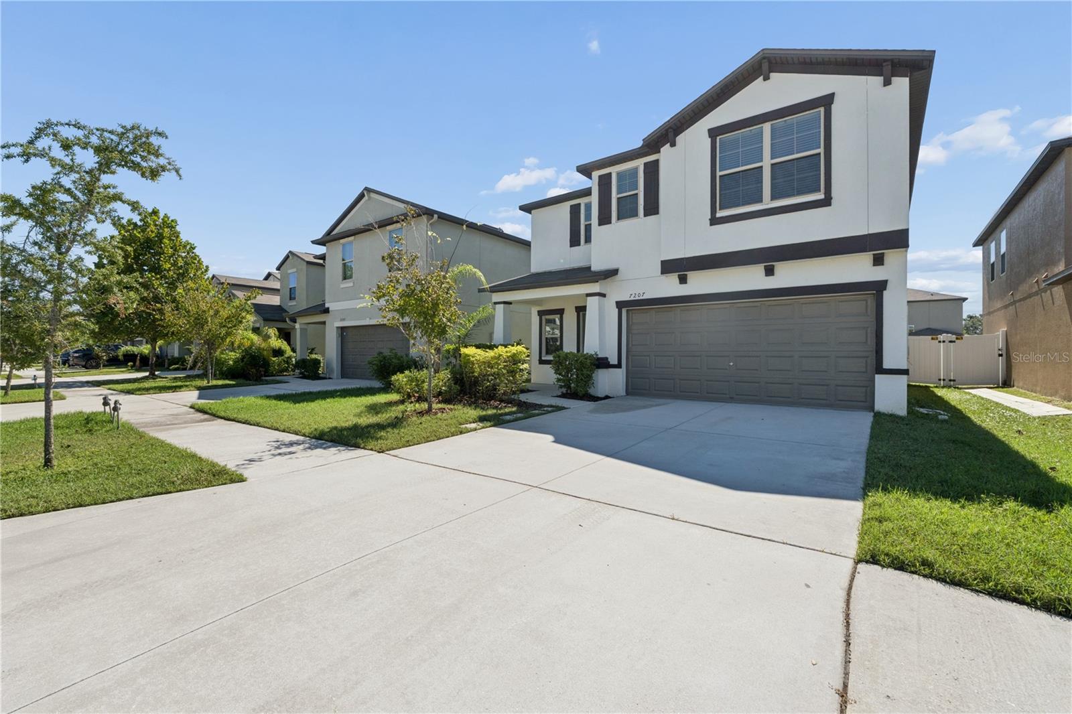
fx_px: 447
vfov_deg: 77.3
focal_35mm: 15
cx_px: 536
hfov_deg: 100.4
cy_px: 357
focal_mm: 10
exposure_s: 1/400
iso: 160
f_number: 8
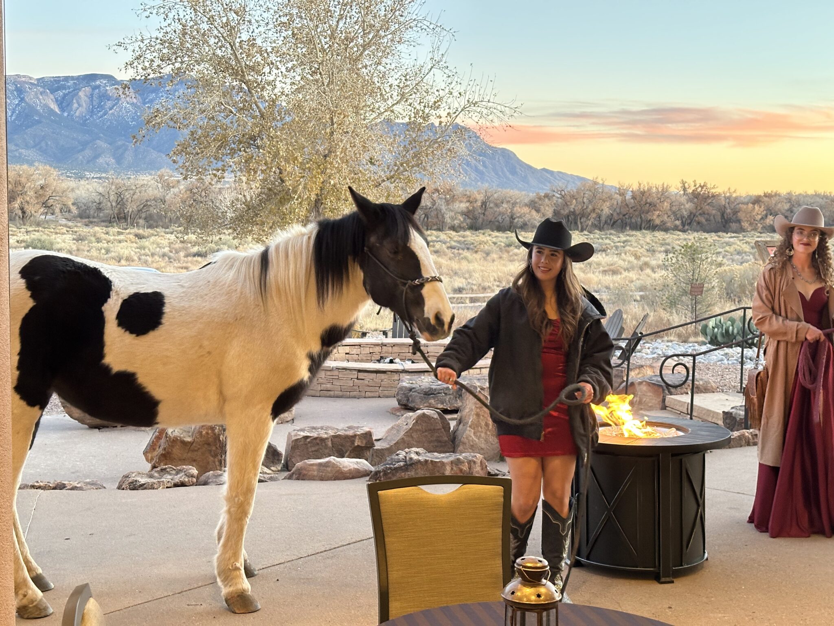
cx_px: 417
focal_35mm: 48
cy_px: 313
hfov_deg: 39.7
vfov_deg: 30.3
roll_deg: -1.1
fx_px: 1156
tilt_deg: -5.5
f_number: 1.78
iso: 250
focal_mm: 6.86
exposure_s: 1/60
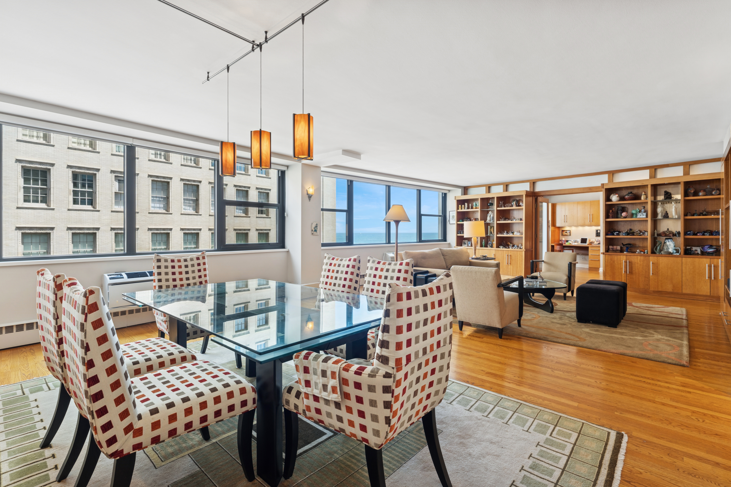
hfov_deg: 96.7
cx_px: 366
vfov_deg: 73.7
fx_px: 325
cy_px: 244
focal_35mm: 16
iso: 320
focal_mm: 16
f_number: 8
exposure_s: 1/80
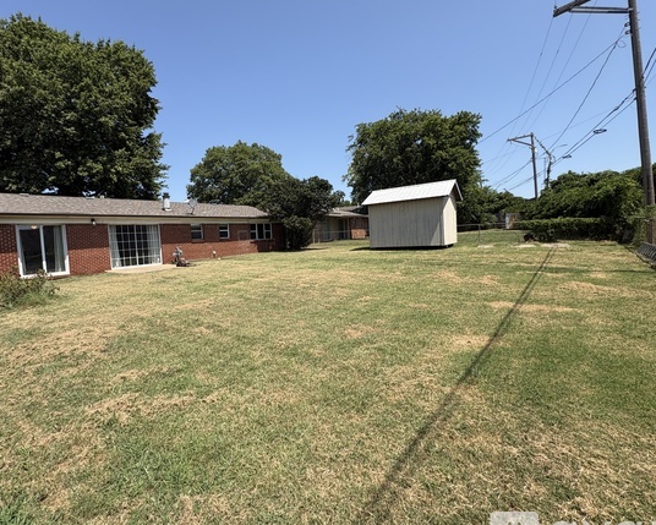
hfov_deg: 89.0
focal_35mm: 17
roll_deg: +3.7
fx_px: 330
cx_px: 280
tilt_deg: -3.9
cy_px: 255
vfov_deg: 77.0
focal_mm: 2.22
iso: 40
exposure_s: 1/1672
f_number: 2.2
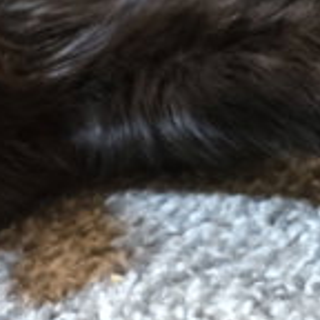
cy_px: 170
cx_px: -222
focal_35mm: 94
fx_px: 983
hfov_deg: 16.1
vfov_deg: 18.5
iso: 1250
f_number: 1.7
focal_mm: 6.3
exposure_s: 1/30
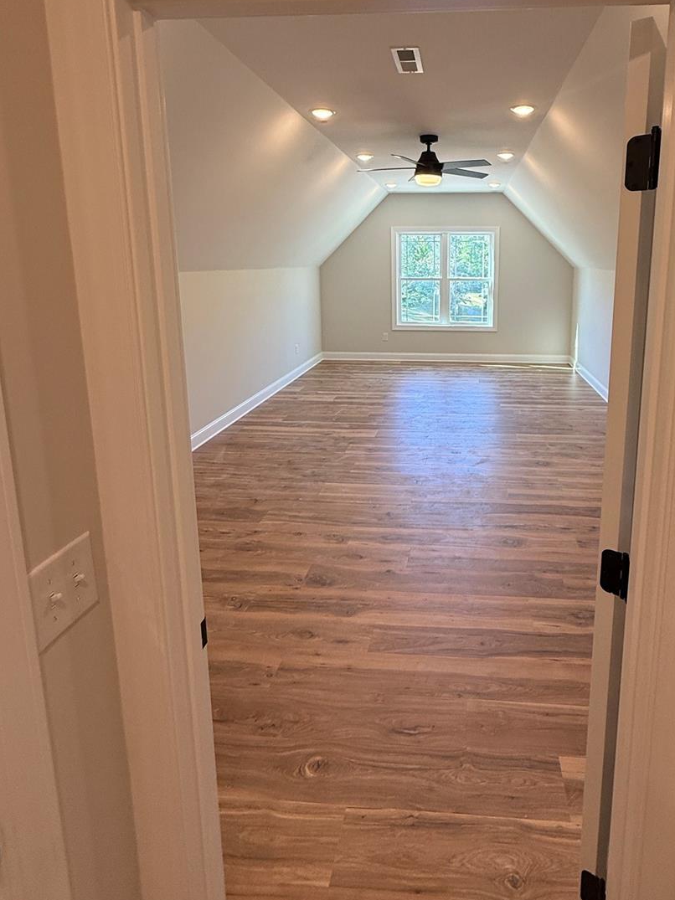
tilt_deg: -8.7
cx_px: 428
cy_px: 350
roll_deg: -1.0
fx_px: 520
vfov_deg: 80.6
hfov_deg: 64.9
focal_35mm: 20
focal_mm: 2.22
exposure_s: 1/120
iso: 100
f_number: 2.2
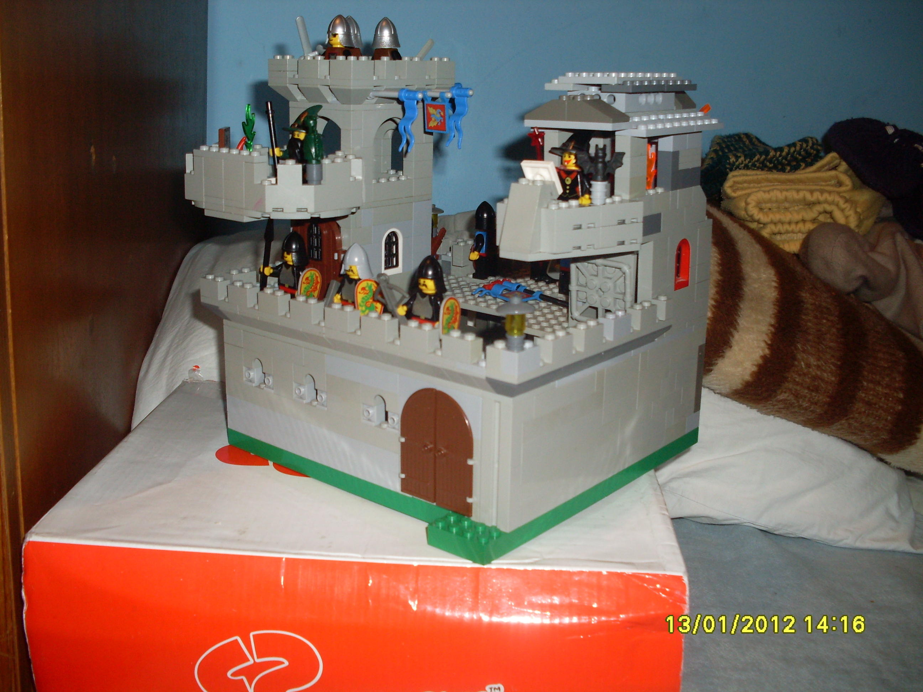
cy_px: 346
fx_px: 1013
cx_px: 462
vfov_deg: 37.7
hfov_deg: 49.0
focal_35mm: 38
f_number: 2.8
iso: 100
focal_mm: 6.3
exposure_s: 1/45
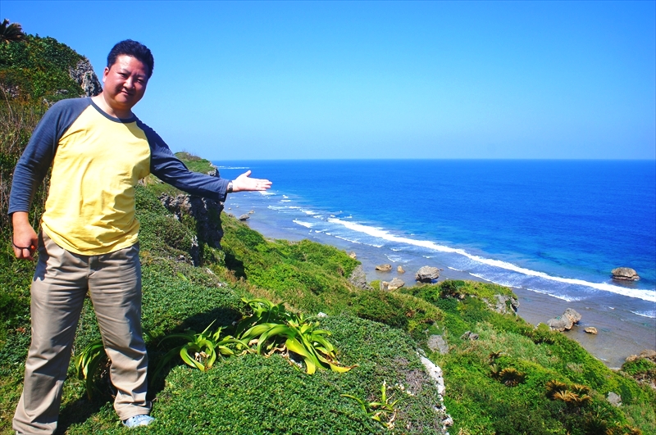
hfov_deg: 67.5
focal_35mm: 27
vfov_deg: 47.8
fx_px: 491
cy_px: 218
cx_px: 328
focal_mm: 18
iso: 200
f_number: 13
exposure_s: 1/160
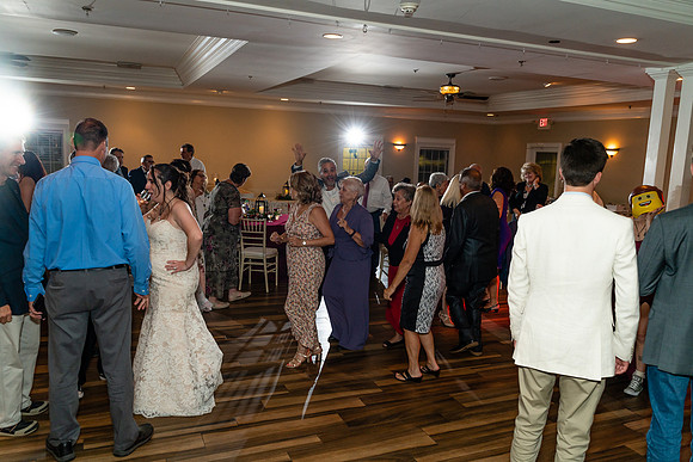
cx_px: 346
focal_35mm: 29
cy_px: 231
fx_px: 558
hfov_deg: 63.6
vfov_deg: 45.0
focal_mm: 29
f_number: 4.5
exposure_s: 1/60
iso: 800
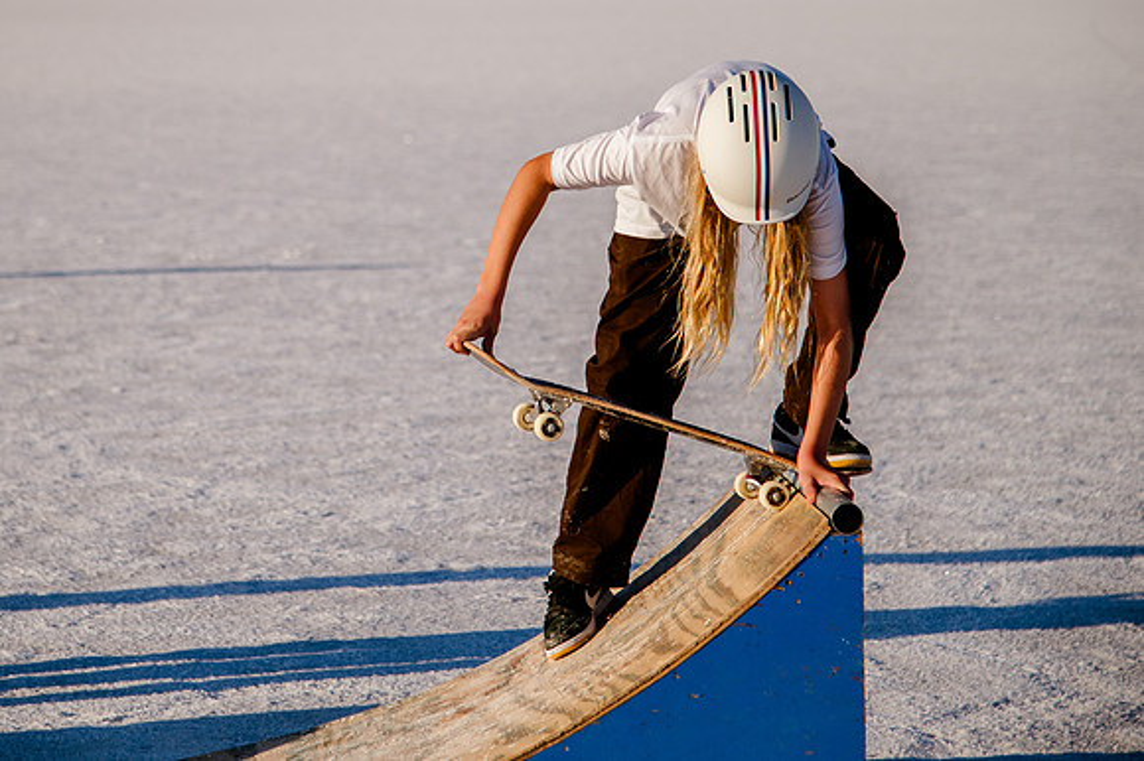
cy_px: 212
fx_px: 3999
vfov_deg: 10.9
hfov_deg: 16.3
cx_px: 413
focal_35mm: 126
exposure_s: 1/5000
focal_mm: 86
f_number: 4
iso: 200
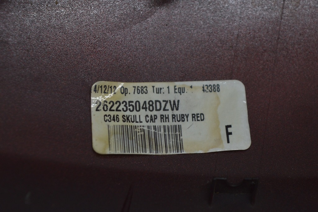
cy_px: 106
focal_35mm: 82
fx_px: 728
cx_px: 159
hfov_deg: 24.6
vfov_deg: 16.5
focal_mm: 55
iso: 400
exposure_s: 1/100
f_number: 5.6
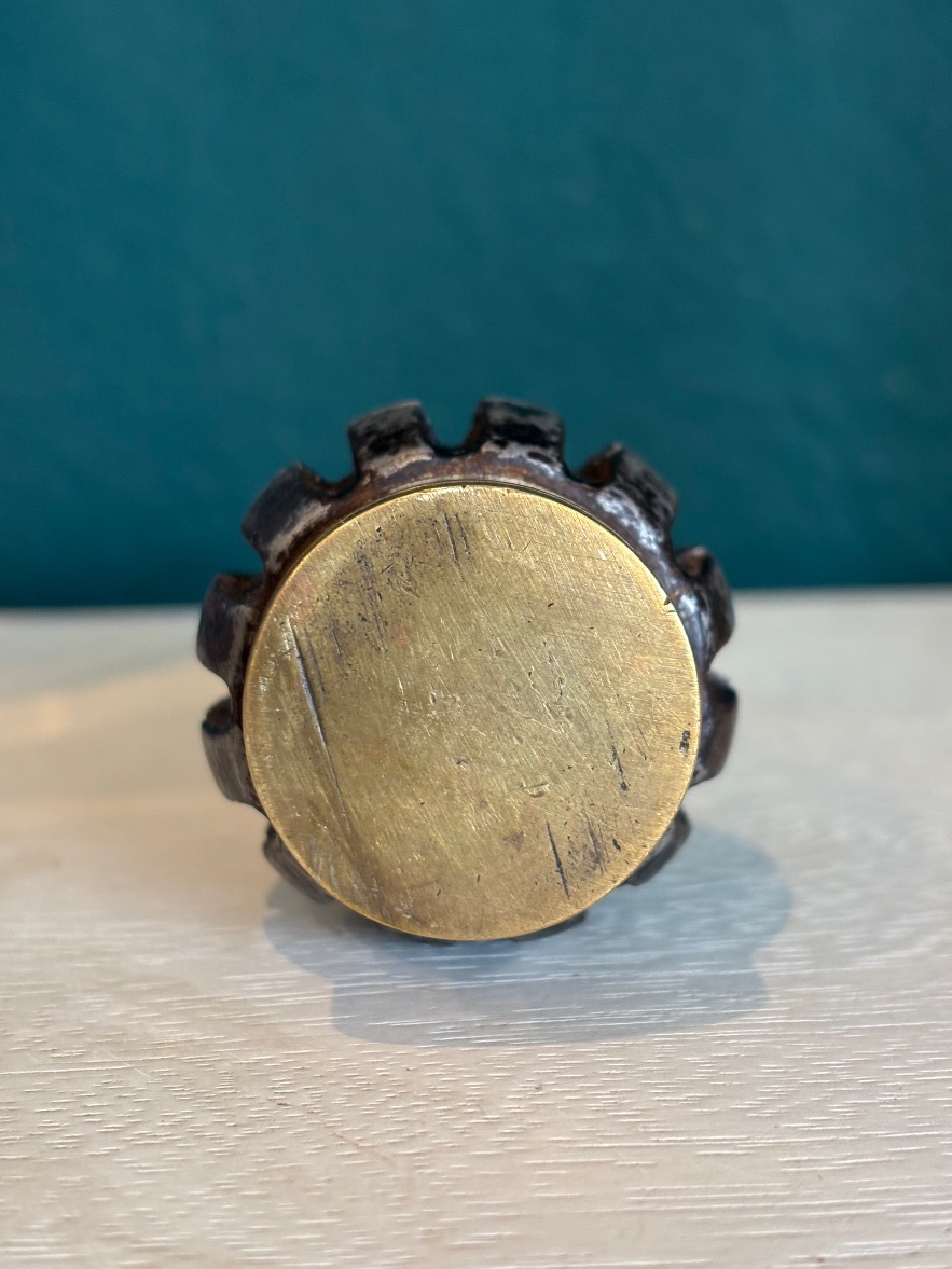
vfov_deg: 36.2
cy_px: 626
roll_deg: +0.6
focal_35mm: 53
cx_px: 472
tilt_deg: -10.3
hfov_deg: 27.5
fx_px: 1943
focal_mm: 5.96
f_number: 1.6
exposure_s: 1/33
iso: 100
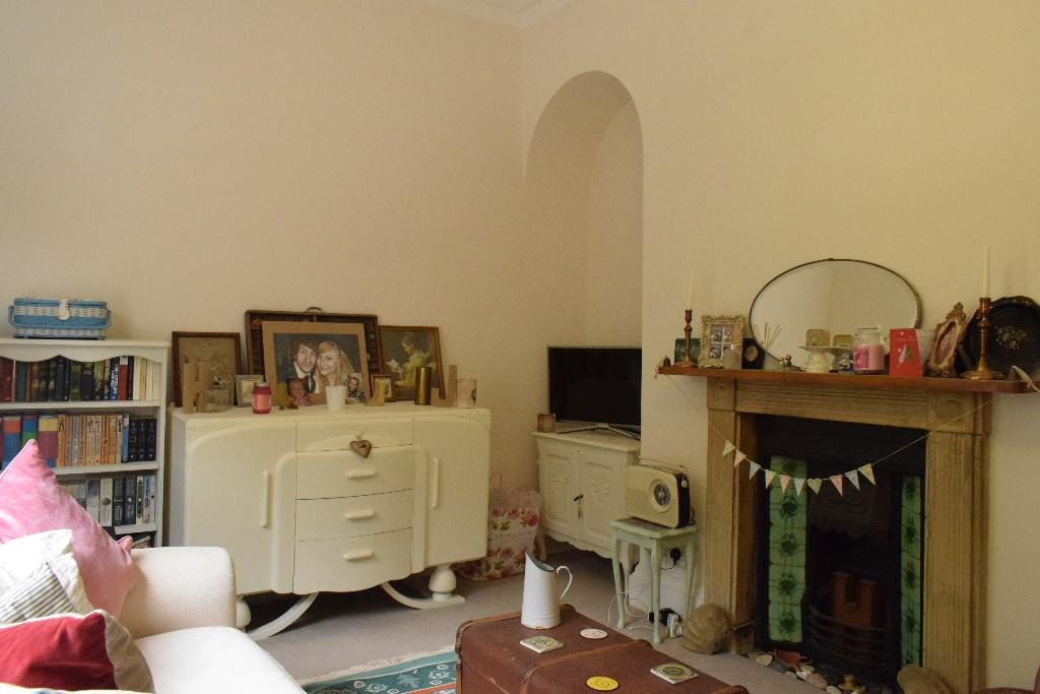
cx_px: 520
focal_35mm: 27
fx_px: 780
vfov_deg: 47.9
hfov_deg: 67.4
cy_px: 347
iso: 4500
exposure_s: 1/30
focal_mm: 18
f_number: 9
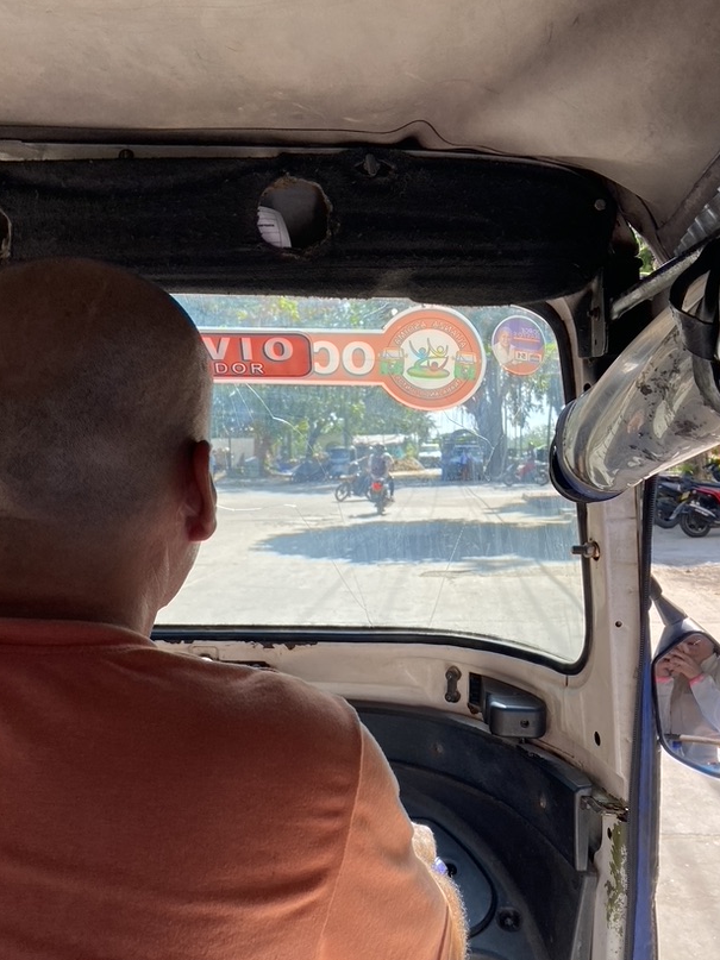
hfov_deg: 42.9
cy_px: 502
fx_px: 915
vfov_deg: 55.3
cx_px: 388
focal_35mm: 33
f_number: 1.8
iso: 32
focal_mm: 4.25
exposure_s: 1/473
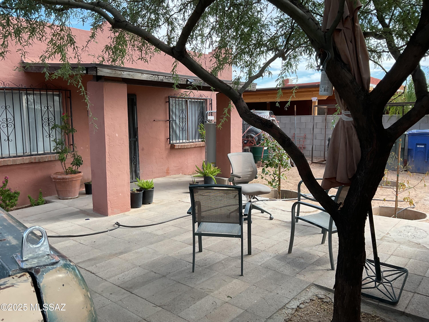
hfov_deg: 61.7
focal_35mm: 29
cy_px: 161
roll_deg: -0.4
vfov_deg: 48.2
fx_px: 359
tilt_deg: -7.9
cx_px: 214
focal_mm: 3
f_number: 1.8
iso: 16
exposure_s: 1/446
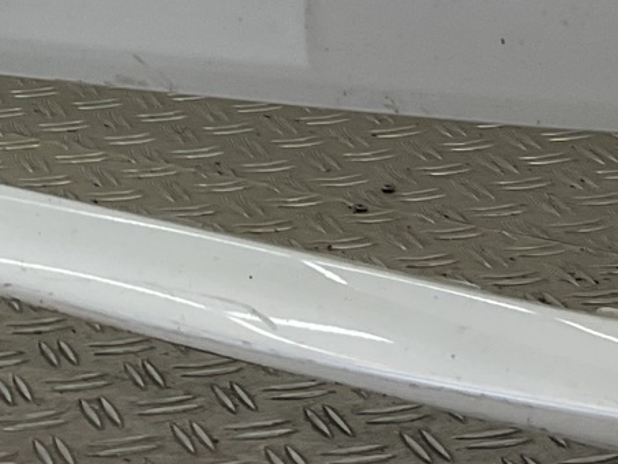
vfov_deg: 11.1
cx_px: -19
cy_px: -228
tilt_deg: -12.8
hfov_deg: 15.0
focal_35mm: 129
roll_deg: +0.3
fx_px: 2304
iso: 16
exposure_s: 1/195
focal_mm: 3
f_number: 1.8
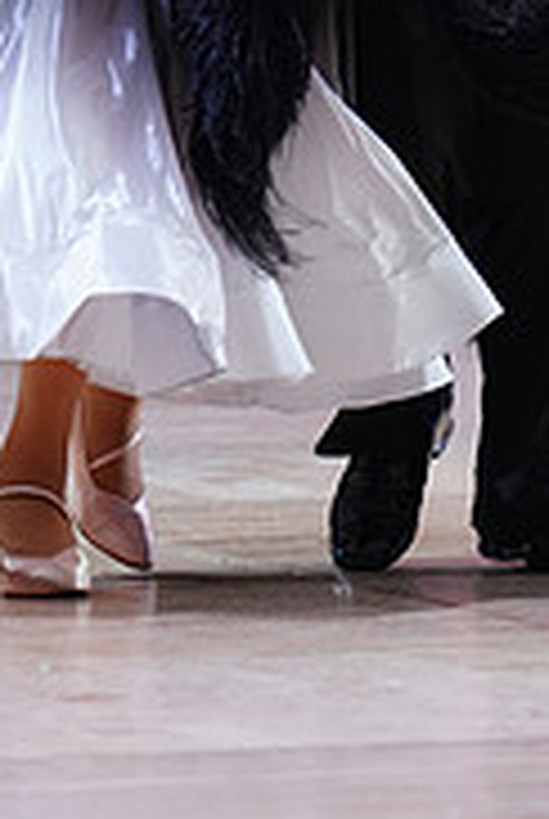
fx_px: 14492
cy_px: -441
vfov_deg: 3.2
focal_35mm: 636
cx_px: 286
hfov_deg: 2.2
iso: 1250
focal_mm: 200
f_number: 2.8
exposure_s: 1/500
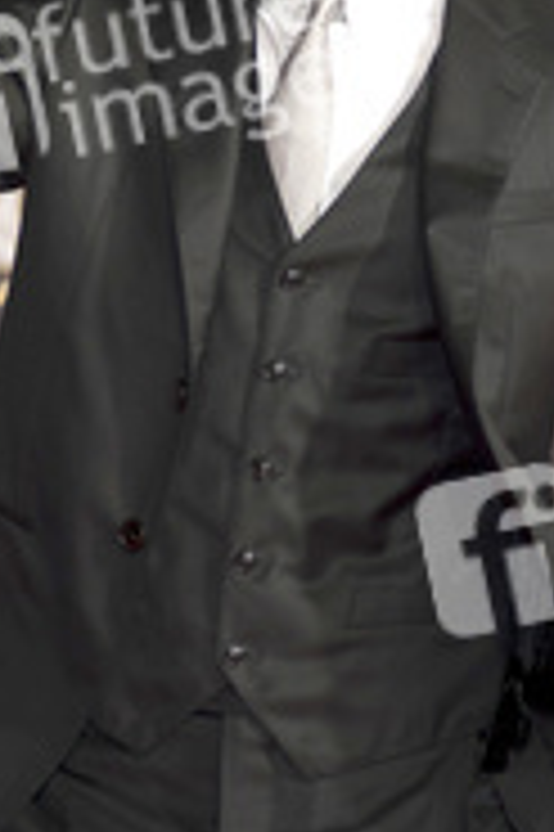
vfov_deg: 7.6
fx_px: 6267
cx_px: 241
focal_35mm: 271
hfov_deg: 5.1
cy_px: 306
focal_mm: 125
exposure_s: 1/200
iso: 800
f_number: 4
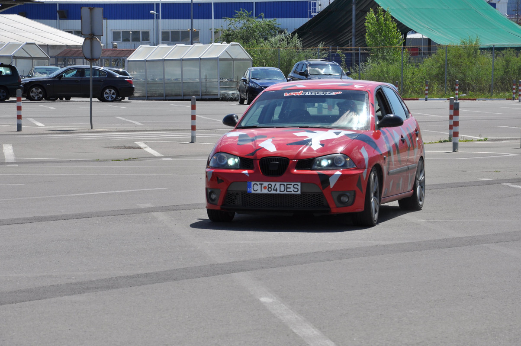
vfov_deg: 8.7
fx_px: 2277
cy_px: 173
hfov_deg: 13.1
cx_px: 260
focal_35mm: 158
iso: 200
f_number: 11
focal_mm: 105
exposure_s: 1/500
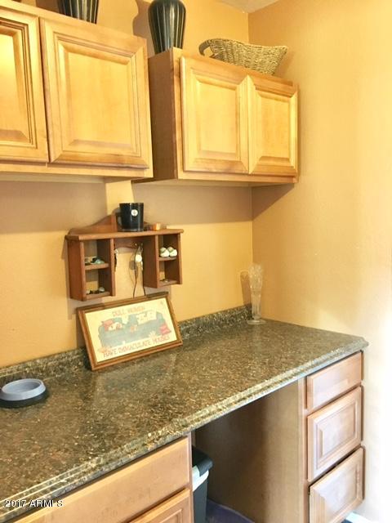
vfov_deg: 61.7
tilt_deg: -5.0
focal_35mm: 29
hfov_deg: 48.2
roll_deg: +1.3
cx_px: 196
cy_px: 262
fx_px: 438
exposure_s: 1/15
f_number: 2.2
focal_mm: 4.15
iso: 250
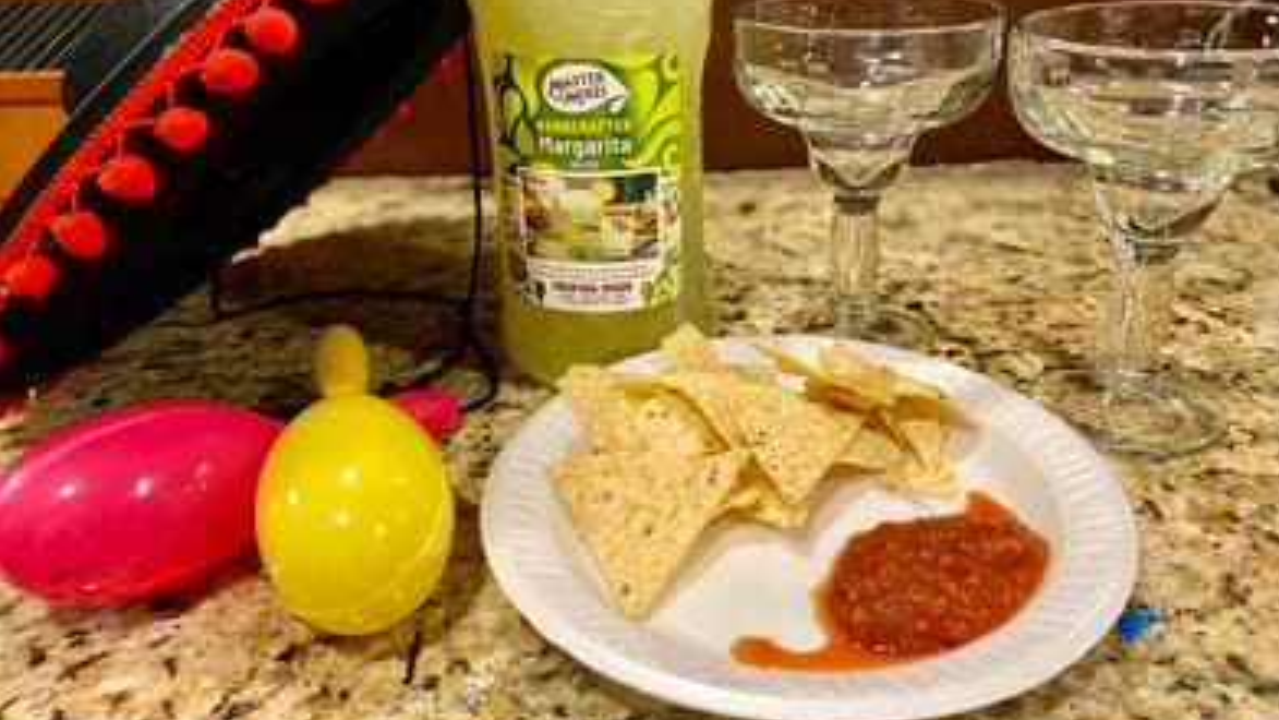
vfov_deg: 39.9
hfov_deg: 66.1
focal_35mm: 29
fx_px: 984
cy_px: 262
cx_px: 651
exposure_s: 1/60
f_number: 1.8
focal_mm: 4.25
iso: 320
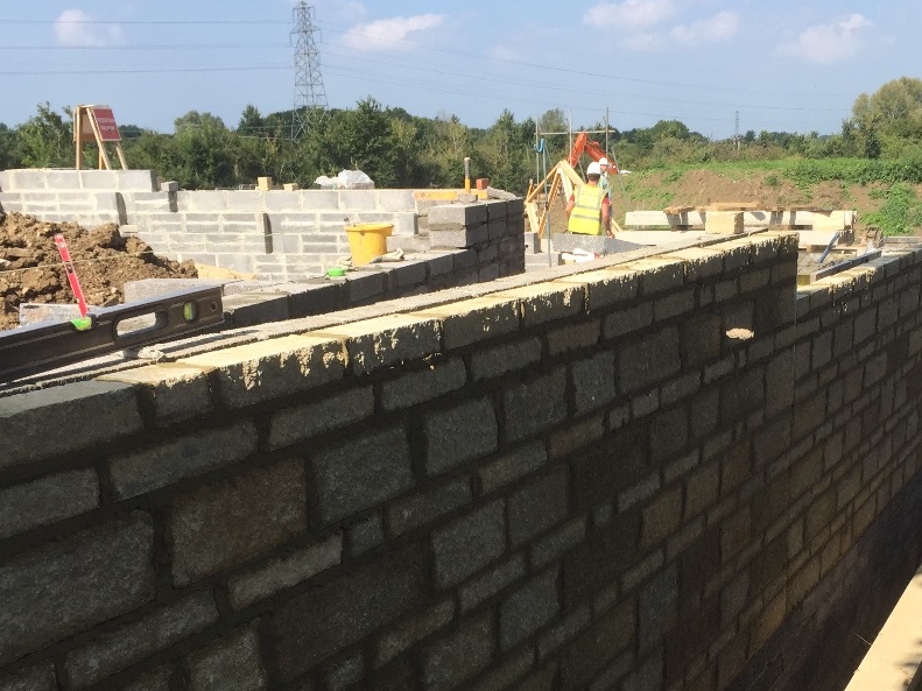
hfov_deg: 42.7
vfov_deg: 32.3
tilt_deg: -18.8
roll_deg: +0.6
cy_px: 512
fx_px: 1172
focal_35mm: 44
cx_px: 563
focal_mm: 4.15
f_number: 2.2
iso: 32
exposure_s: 1/1236
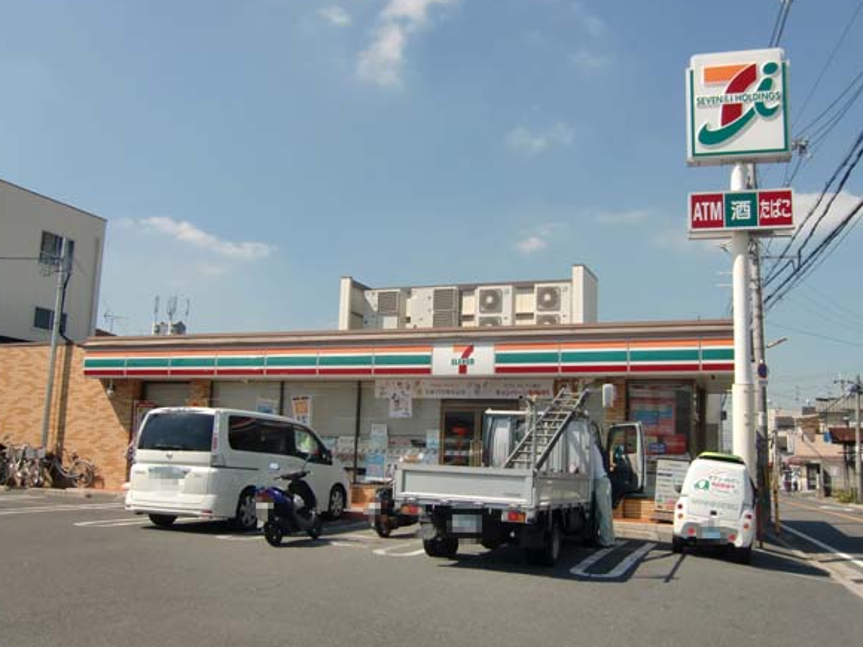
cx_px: 434
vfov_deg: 44.2
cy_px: 336
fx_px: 798
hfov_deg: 56.8
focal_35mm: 32
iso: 64
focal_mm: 5.2
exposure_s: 1/1000
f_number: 3.5
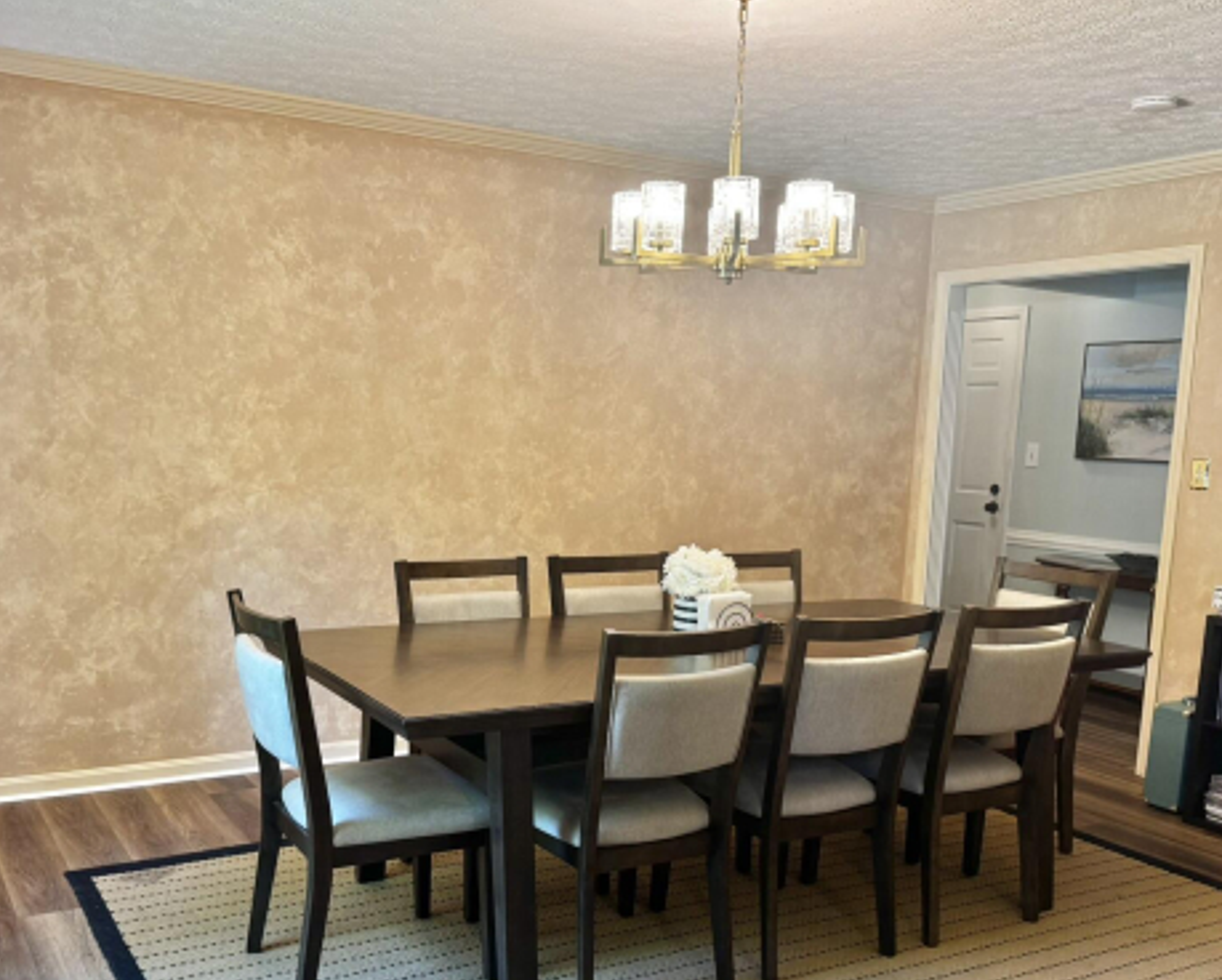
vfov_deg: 43.0
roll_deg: -2.1
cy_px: 618
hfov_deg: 52.7
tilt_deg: -9.1
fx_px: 1231
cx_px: 531
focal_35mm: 34
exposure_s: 1/60
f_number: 1.78
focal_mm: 6.76
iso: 160
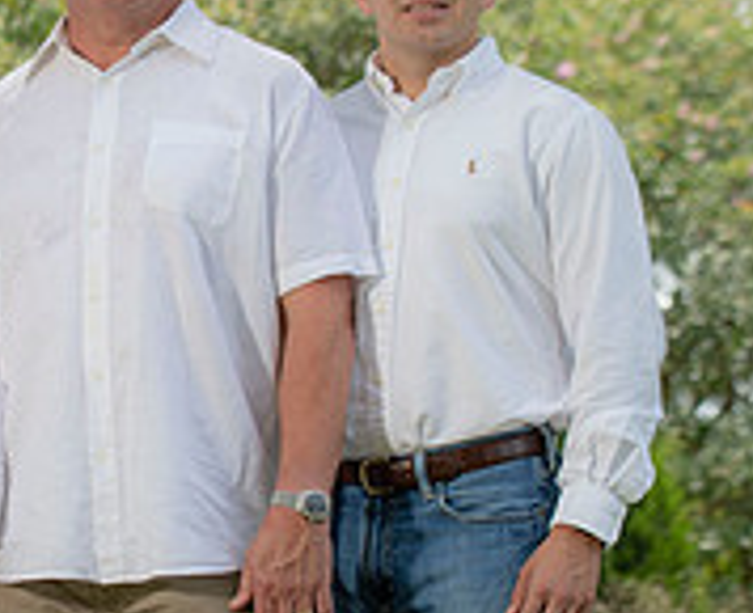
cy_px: 387
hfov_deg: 7.7
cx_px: 89
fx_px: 5566
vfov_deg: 6.3
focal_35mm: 248
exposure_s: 1/250
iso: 100
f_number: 5.6
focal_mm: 70
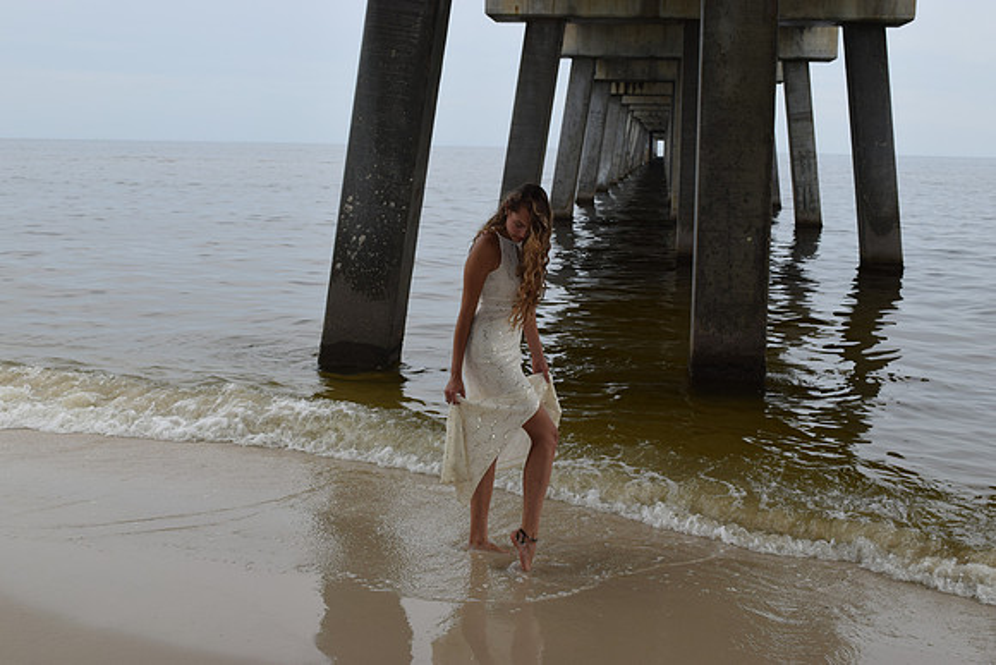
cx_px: 498
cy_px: 332
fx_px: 1245
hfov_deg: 43.6
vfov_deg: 29.9
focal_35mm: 45
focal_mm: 30
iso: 100
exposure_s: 1/200
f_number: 8
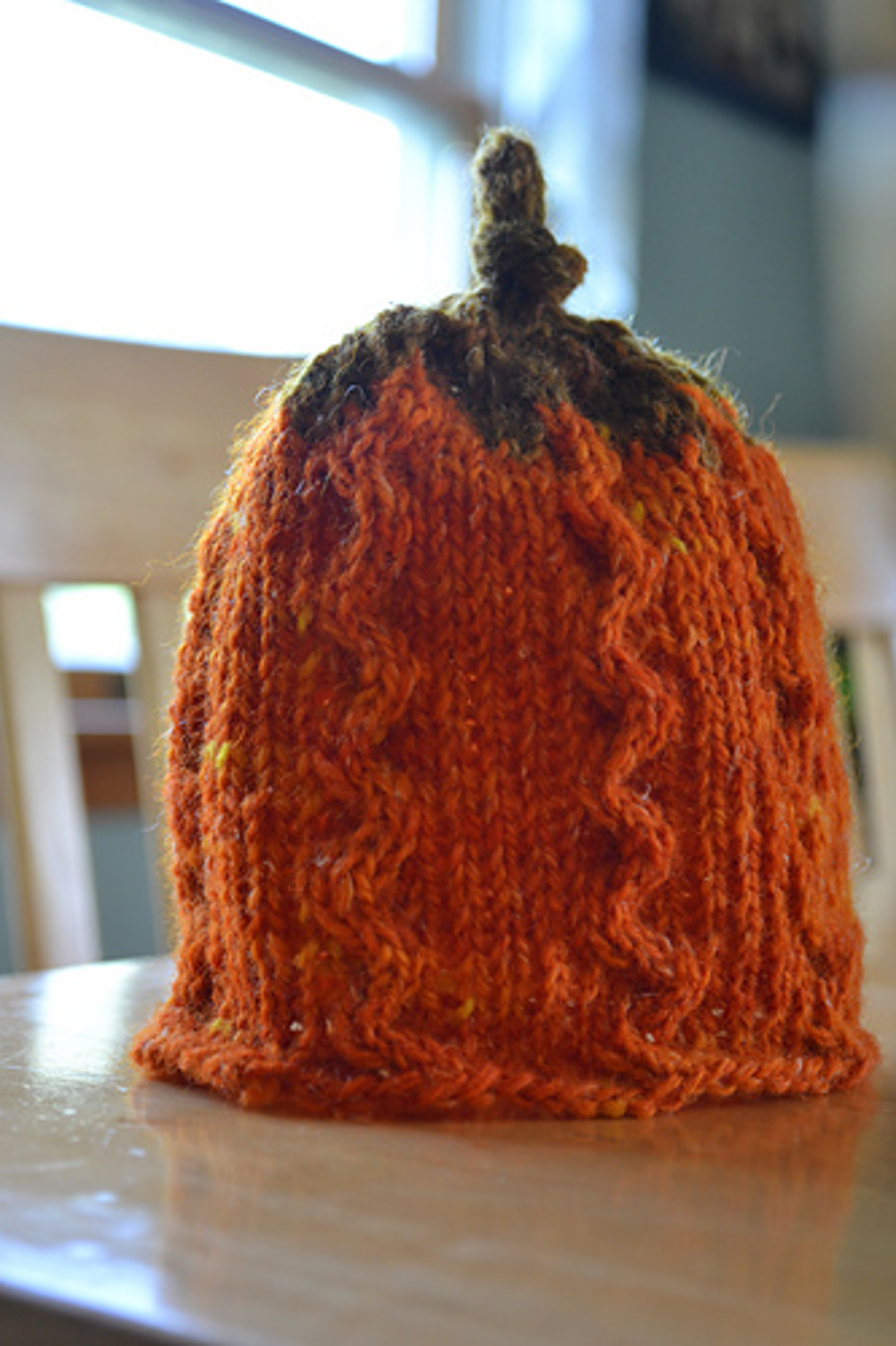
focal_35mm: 60
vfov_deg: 33.4
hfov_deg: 22.6
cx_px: 448
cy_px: 673
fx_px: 2241
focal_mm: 40
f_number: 5.3
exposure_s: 1/30
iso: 800
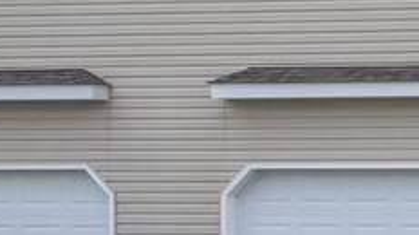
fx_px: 2053
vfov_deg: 6.5
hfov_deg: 10.5
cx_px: 898
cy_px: 263
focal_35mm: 185
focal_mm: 32
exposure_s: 1/320
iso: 125
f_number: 7.1
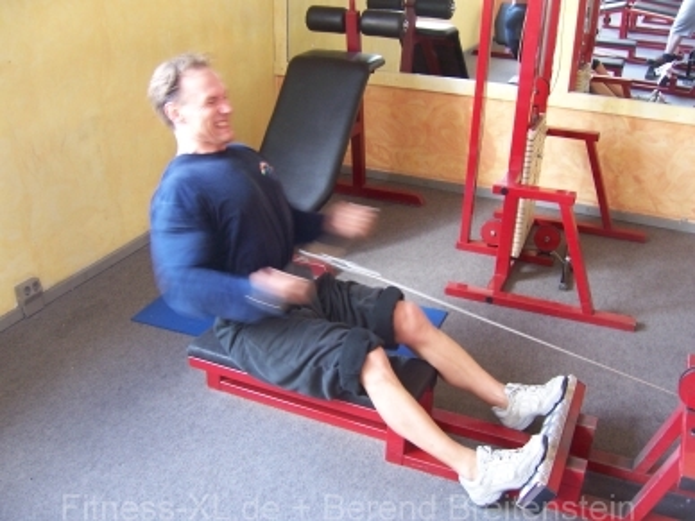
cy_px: 260
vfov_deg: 39.7
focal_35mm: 36
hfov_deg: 51.4
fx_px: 723
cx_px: 348
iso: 160
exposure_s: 1/10
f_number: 2.8
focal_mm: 6.2
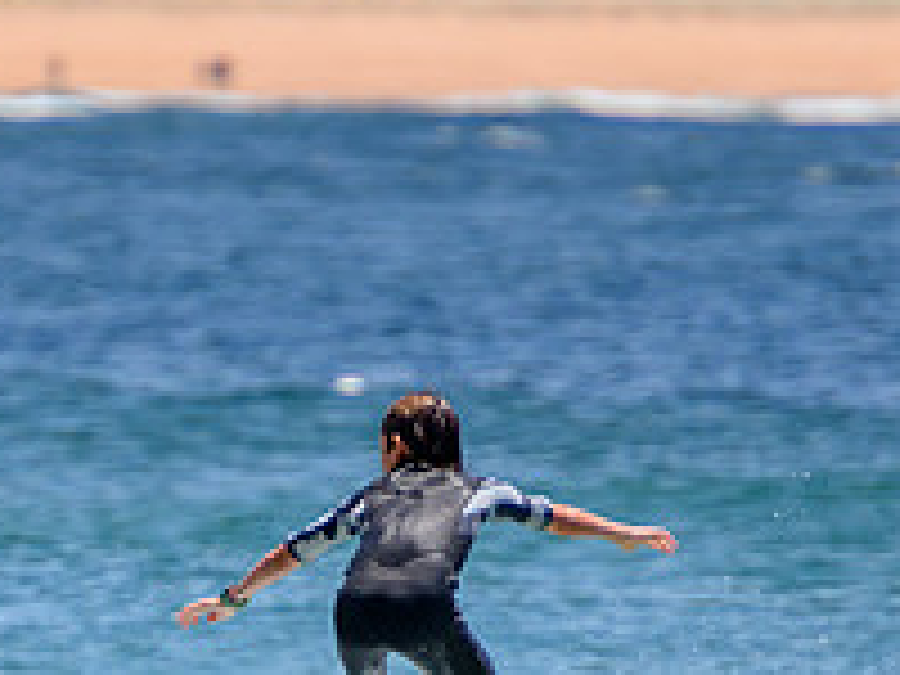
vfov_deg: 1.0
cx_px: -246
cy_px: 958
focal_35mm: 1536
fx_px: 39935
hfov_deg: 1.3
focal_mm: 400
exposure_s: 1/2000
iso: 280
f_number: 5.6
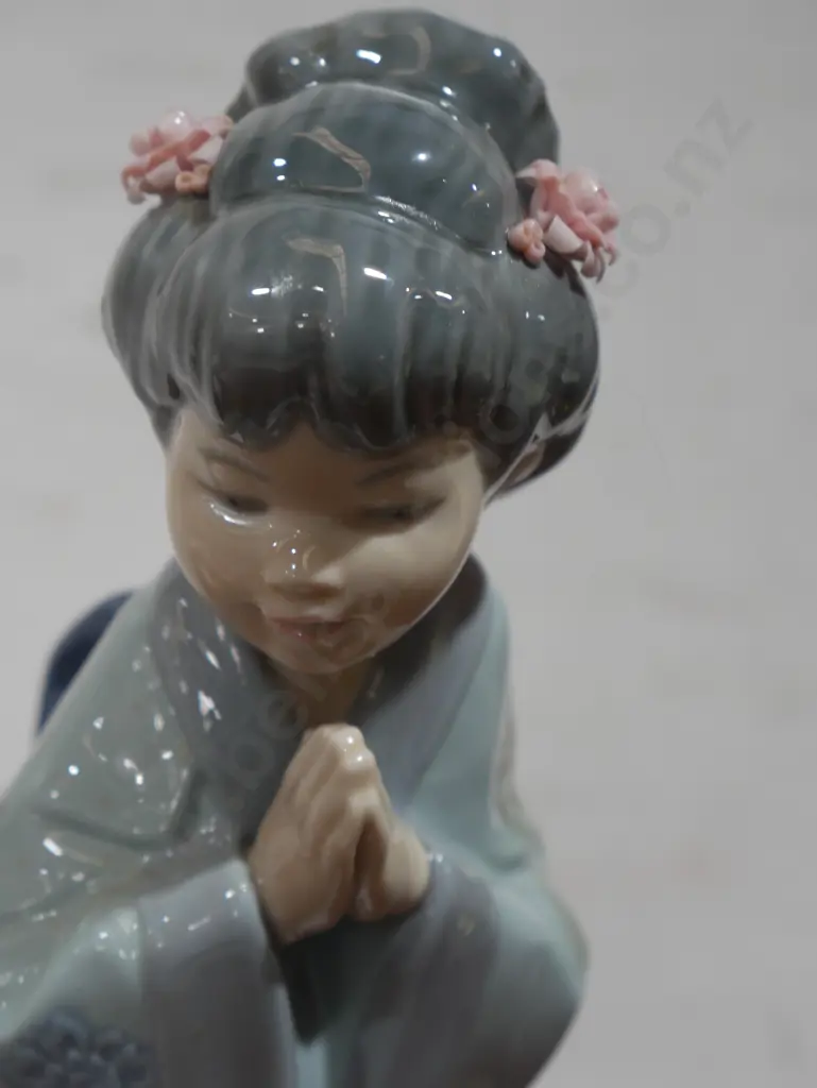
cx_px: 408
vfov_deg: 26.3
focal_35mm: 74
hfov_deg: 19.9
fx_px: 2327
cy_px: 544
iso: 800
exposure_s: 1/80
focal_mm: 37
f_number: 5.5
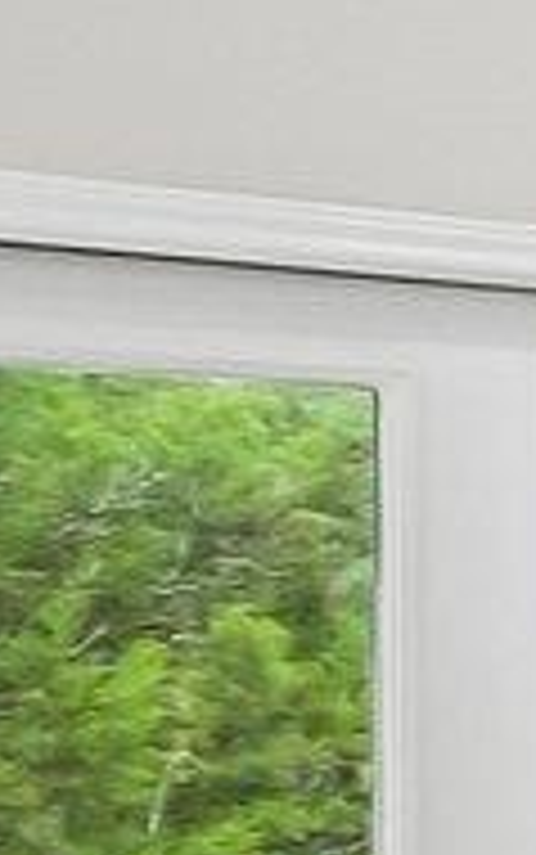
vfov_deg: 12.6
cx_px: 4274
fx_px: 3851
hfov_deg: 3.8
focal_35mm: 165
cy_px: 682
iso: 400
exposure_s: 1/8
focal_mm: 10
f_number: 8
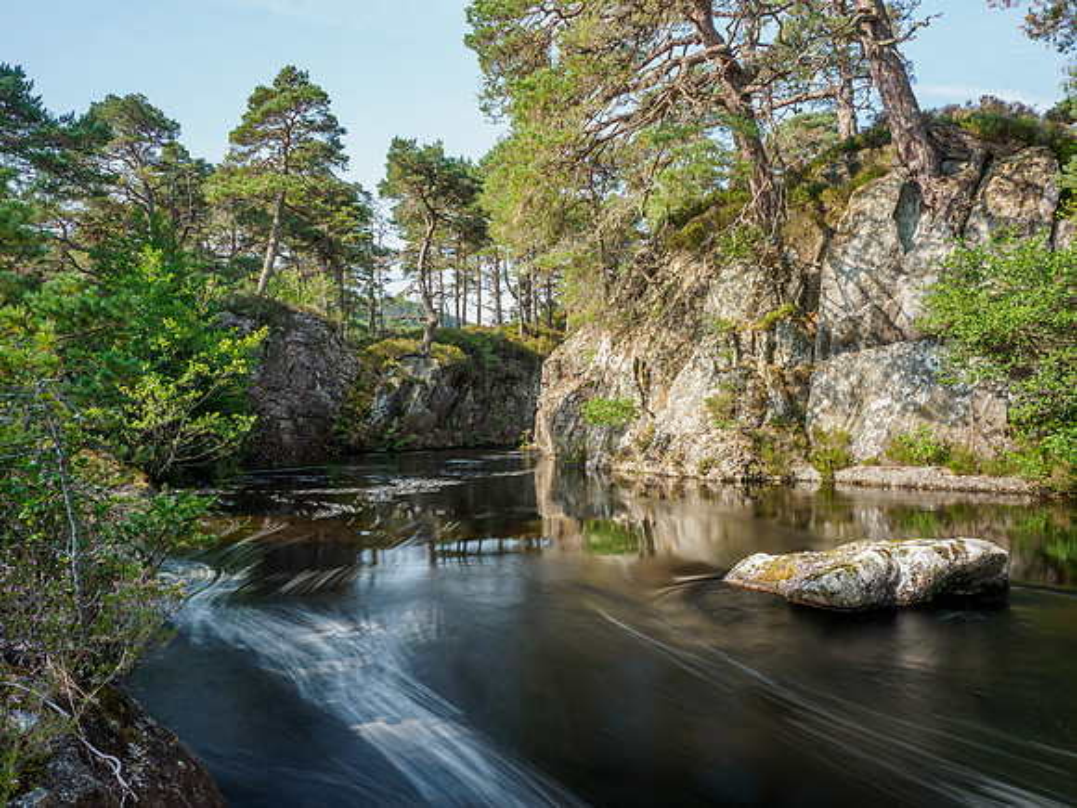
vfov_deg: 56.8
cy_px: 404
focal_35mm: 24
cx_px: 538
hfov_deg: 71.6
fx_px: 747
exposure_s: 1.6
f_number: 7.1
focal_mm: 12
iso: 200
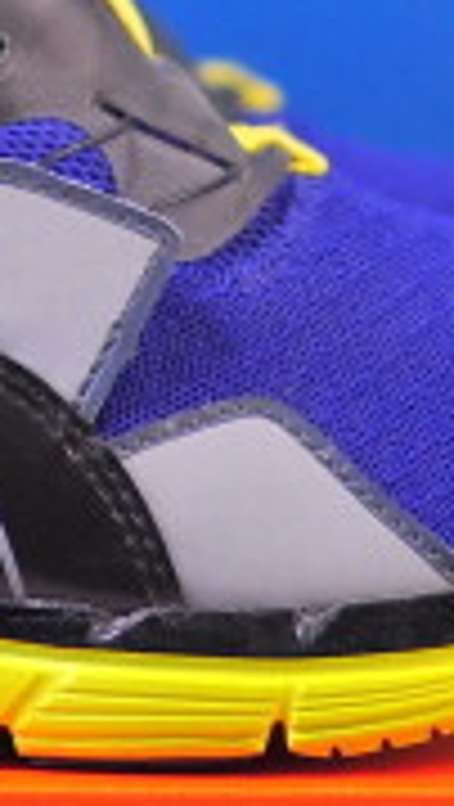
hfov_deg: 3.5
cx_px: -139
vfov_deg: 6.1
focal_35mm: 350
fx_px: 7473
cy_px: -155
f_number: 2
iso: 250
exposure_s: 1/320
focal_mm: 50
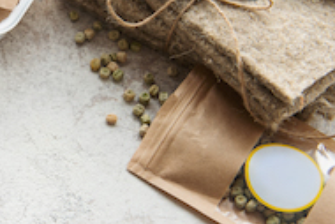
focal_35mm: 80
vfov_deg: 17.1
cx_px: 11
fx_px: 745
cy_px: 87
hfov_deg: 24.3
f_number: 7.1
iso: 320
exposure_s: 1/50
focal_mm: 38
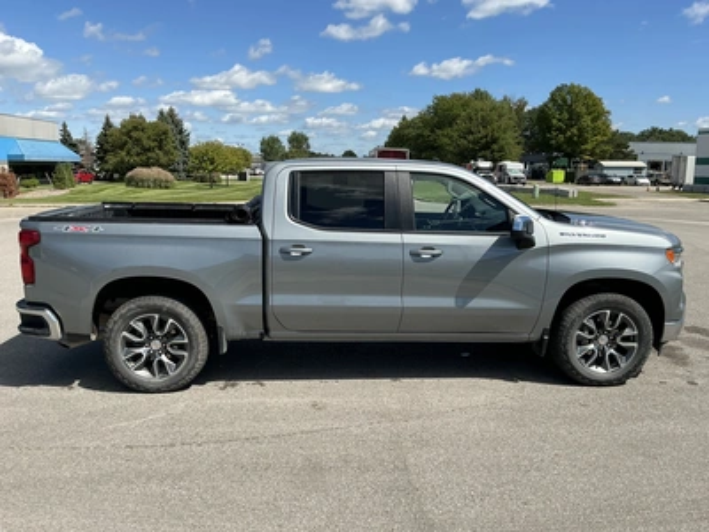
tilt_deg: -8.1
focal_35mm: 28
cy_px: 266
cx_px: 354
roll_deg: -0.7
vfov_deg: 49.7
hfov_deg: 63.4
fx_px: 573
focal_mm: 3
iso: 25
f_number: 1.8
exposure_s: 1/1984
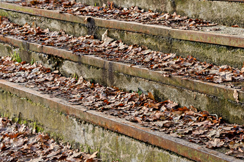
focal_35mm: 100
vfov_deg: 13.6
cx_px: 209
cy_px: 15
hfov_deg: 20.1
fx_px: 678
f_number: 8
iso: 200
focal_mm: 22
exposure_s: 1/80
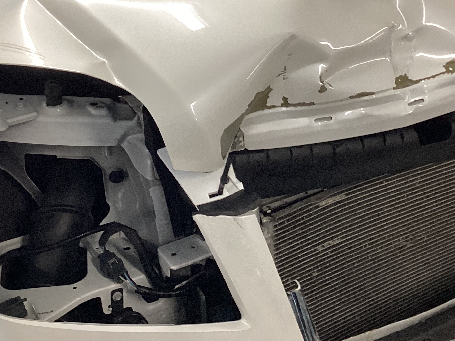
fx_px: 723
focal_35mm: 55
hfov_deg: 34.9
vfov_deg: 26.5
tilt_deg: -32.9
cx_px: 261
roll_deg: +0.4
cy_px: 130
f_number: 2.4
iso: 100
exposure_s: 1/50
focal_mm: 3.3
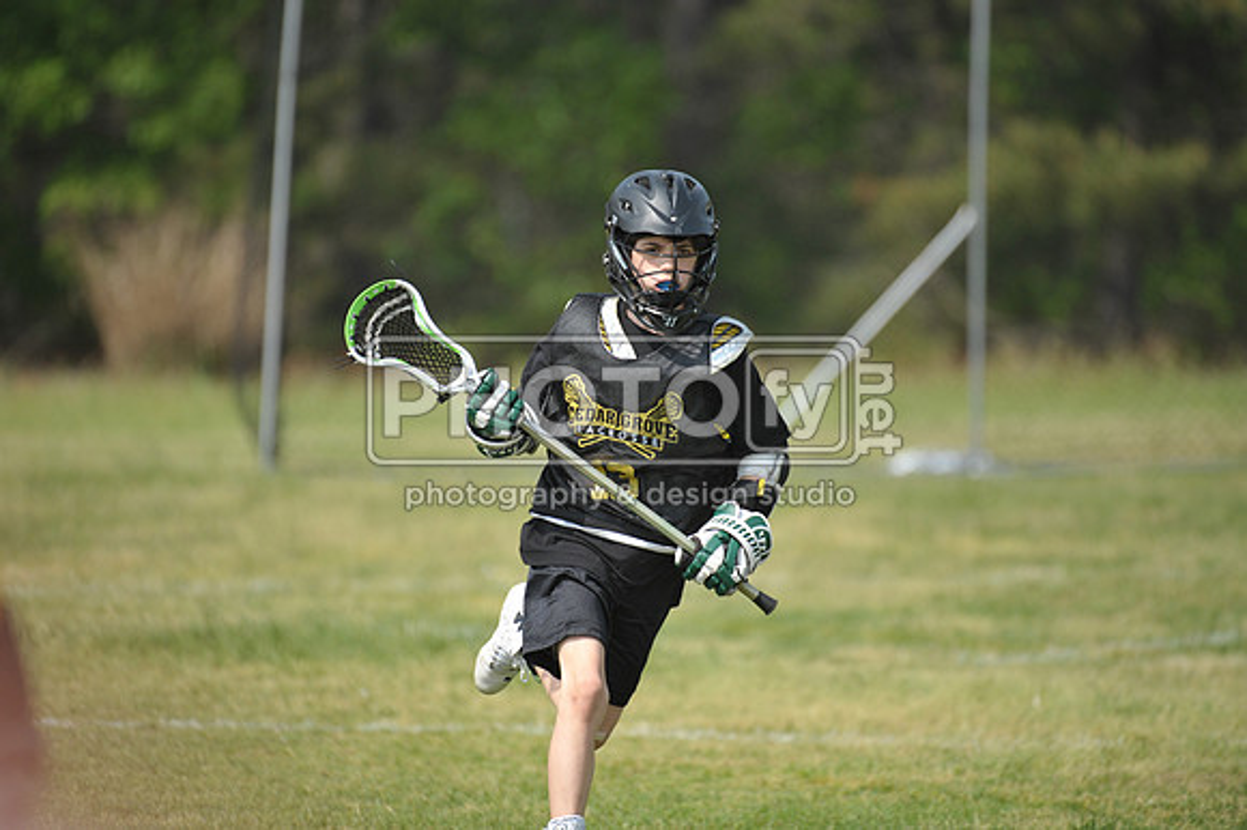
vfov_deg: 3.4
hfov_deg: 5.2
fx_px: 13847
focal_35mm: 400
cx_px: 624
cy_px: 415
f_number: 4
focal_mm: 400
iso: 640
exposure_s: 1/2500
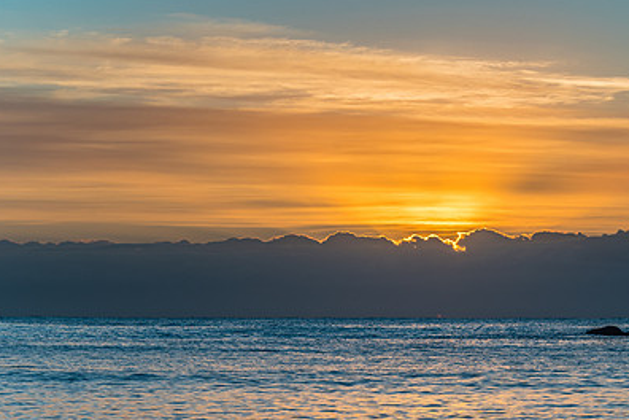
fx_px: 2533
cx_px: 427
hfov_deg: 14.1
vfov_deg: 9.5
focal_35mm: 145
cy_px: 297
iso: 50
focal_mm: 65
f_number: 11
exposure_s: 1/40
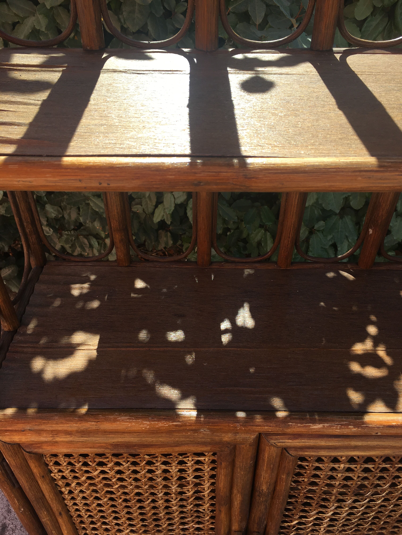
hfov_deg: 48.2
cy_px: 268
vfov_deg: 61.7
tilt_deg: -40.4
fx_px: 449
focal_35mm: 29
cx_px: 201
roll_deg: -0.9
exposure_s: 1/625
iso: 25
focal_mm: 4.15
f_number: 2.2
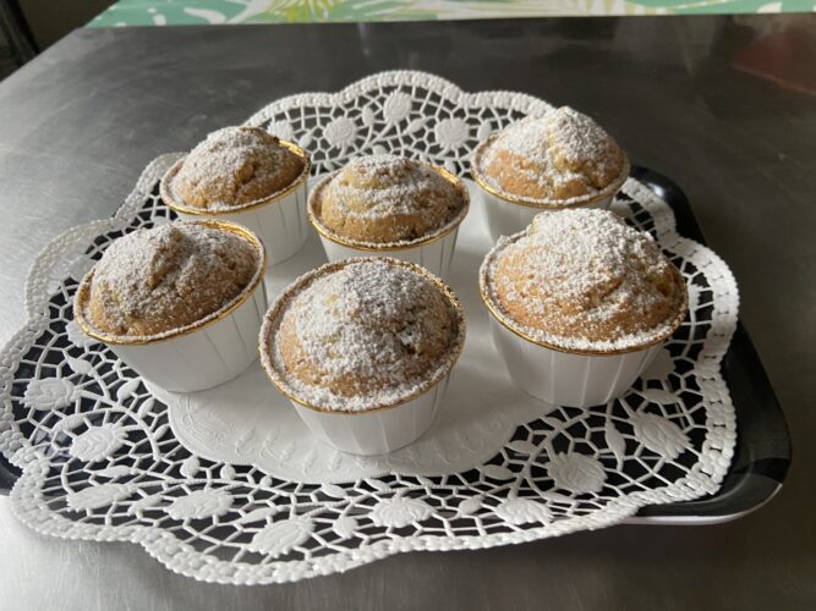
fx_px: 613
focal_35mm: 26
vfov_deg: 53.0
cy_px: 306
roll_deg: +5.0
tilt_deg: -42.7
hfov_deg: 67.3
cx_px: 408
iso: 160
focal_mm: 4.25
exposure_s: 1/60
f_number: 1.8
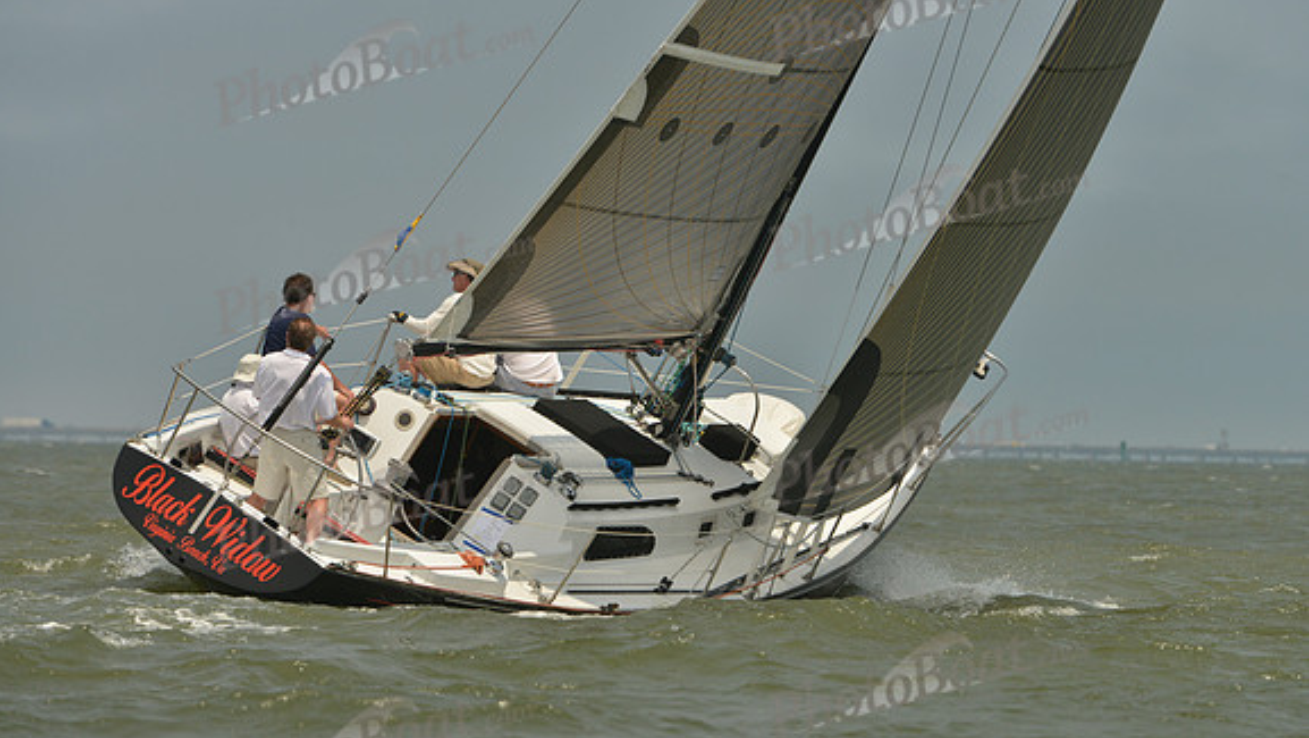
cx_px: 653
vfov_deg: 2.9
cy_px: 362
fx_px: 14617
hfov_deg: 5.1
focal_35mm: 421
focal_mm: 400
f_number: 9
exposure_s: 1/1250
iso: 400
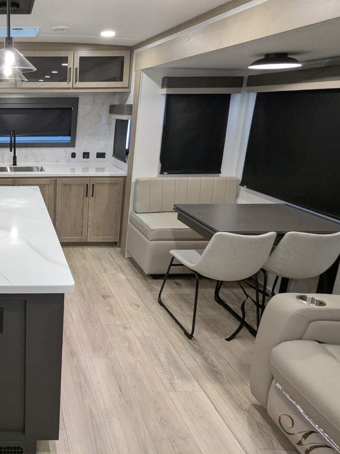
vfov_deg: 68.9
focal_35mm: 25
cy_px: 188
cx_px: 10
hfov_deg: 47.0
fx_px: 328
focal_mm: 2.35
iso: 204
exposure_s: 1/59.5
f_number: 2.2
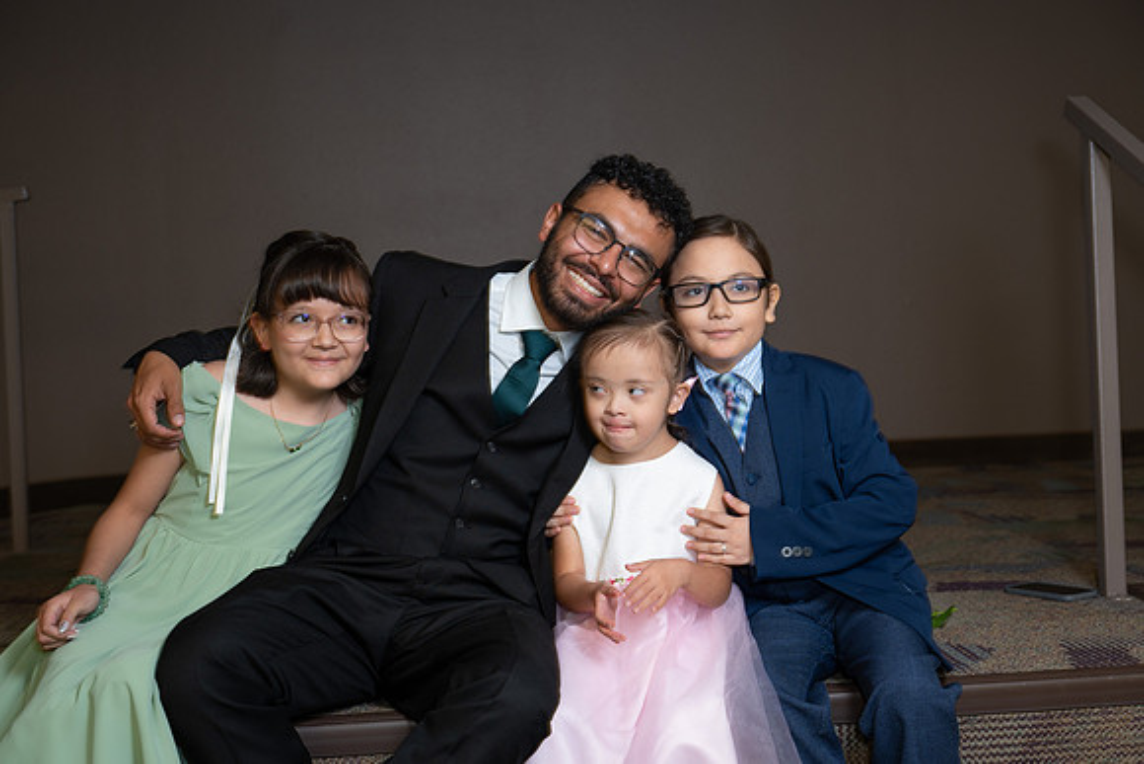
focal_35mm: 49
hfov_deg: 40.3
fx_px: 1557
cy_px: 382
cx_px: 572
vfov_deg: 27.5
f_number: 4
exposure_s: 1/50
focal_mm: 49
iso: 250
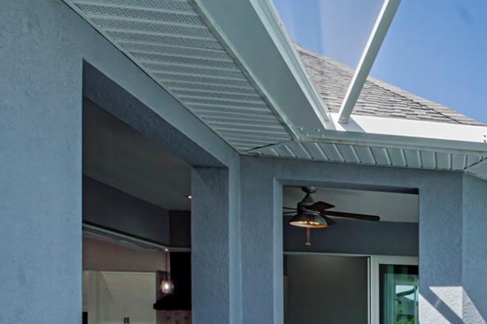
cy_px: 329
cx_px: 613
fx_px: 541
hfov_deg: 35.5
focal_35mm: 40
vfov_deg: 30.8
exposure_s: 1/60
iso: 100
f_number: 16
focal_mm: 10
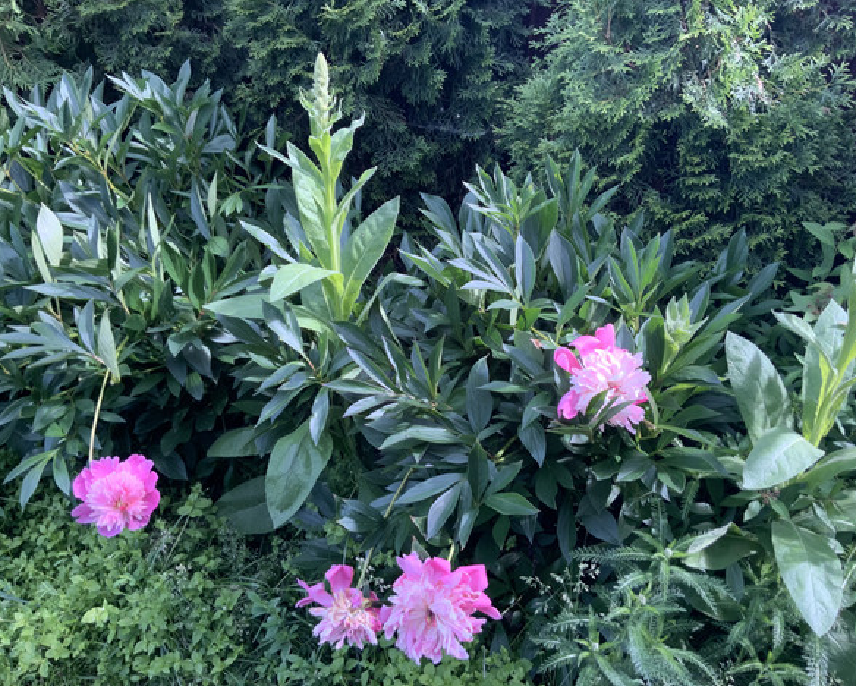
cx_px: 444
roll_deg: -2.4
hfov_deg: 57.1
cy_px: 339
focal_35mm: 31
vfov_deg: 47.2
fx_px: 786
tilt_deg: -32.6
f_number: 1.8
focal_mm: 3
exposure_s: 1/120
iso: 50
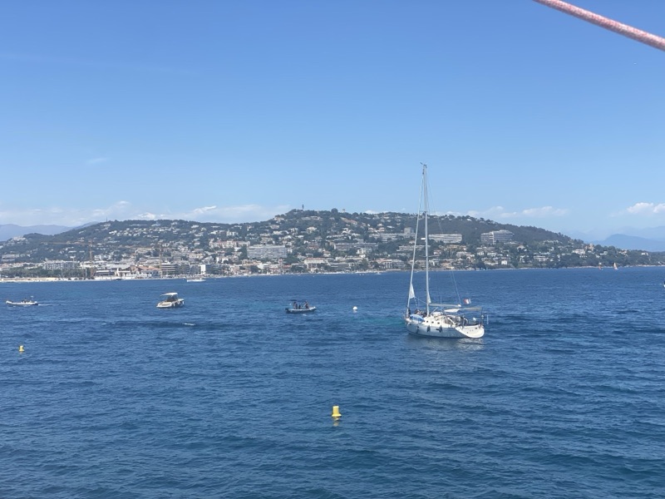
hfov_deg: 36.8
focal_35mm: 52
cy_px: 250
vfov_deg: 28.0
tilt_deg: +0.8
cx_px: 332
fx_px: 999
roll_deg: +0.5
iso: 20
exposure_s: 1/1845
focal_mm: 6
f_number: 2
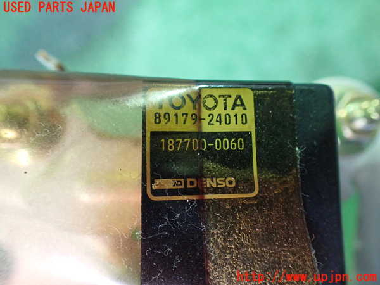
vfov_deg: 46.8
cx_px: 190
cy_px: 142
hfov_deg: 60.0
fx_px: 329
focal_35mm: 30
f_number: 2.3
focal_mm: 5.4
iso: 1000
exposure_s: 1/30
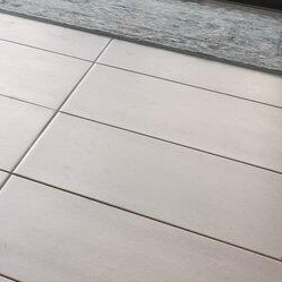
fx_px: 968
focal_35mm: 105
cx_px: -789
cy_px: -349
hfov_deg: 8.7
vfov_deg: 13.3
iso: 400
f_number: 8
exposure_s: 1/10
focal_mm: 10
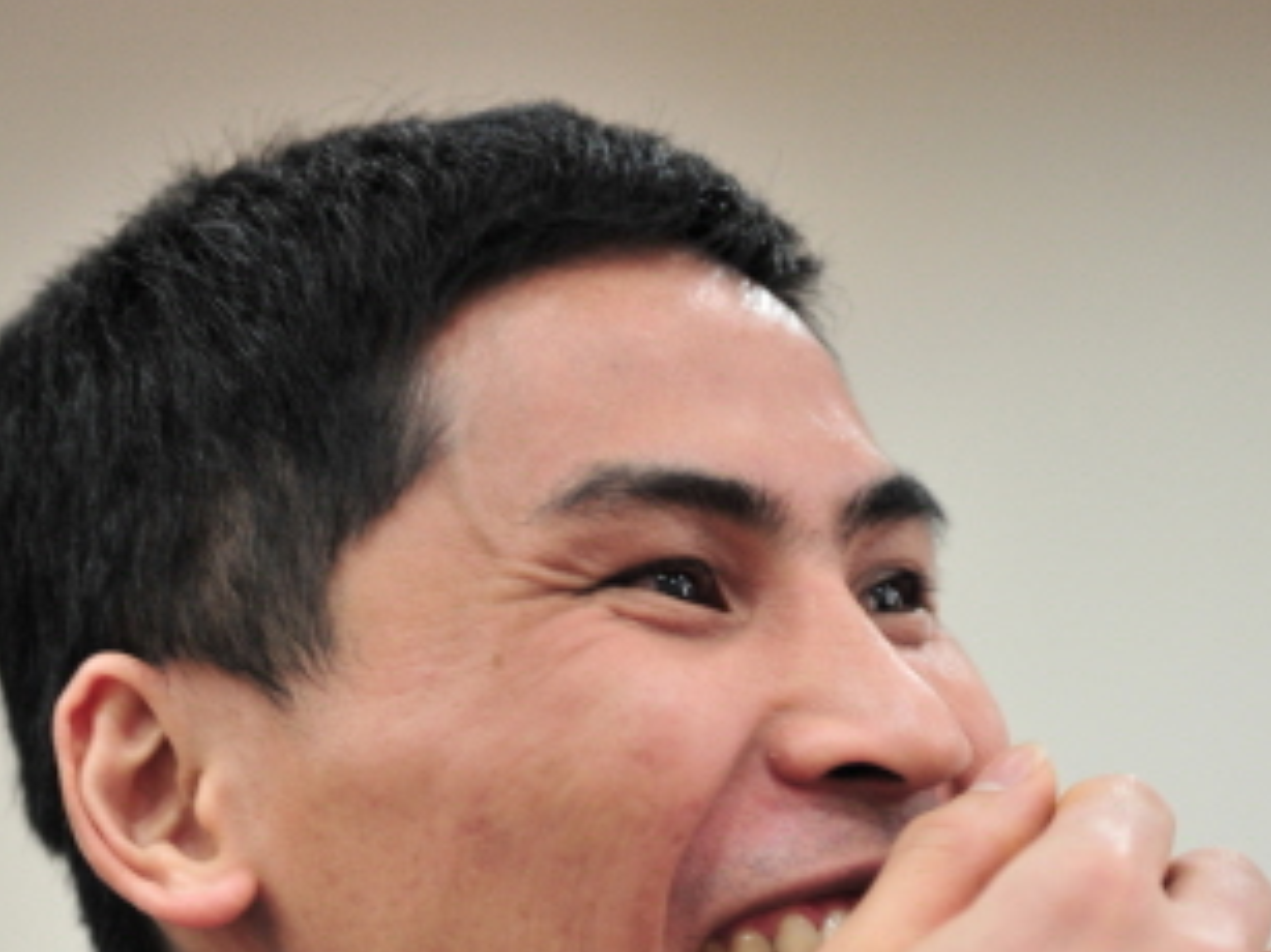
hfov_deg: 18.0
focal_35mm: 109
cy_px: 1018
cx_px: 681
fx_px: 4001
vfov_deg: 13.3
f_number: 2.8
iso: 1600
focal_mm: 58
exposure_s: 1/100
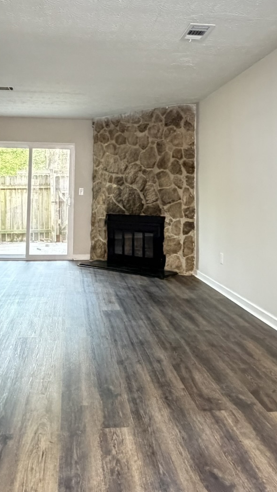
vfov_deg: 62.8
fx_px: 392
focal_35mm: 30
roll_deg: -0.4
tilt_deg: +3.7
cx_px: 116
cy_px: 168
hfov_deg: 38.9
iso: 1000
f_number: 2.2
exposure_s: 1/60
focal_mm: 2.22
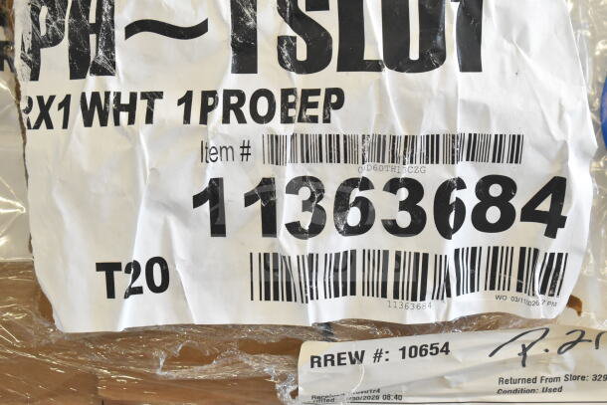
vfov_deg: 16.6
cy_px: 202
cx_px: 304
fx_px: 1391
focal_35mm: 82
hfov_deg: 24.6
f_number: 5.6
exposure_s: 1/100
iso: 4500
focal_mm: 55
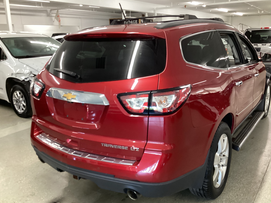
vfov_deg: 44.2
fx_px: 251
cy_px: 101
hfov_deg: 56.8
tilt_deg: -13.9
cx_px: 138
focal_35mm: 32
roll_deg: +0.6
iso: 320
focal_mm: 3.3
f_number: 2.4
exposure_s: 1/50
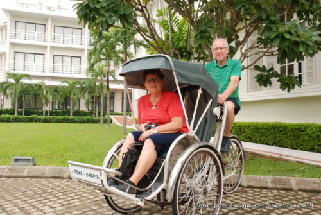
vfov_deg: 40.1
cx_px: 160
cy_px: 108
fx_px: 295
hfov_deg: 57.2
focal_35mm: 33
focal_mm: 22
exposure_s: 1/125
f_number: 11
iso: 800
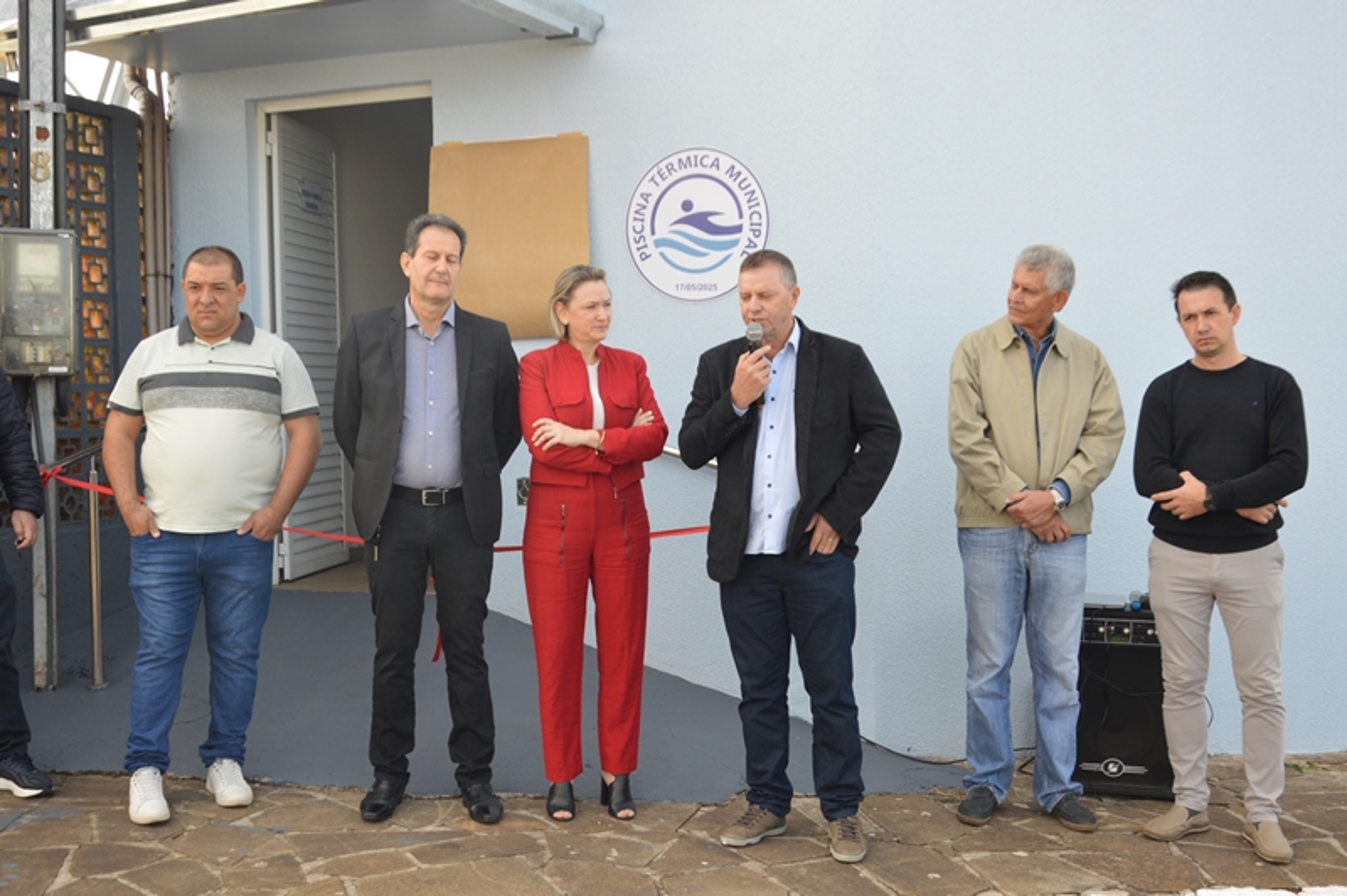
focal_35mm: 42
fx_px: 1570
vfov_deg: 31.8
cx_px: 674
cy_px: 448
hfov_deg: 46.4
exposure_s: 1/125
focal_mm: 28
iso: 160
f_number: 5.6
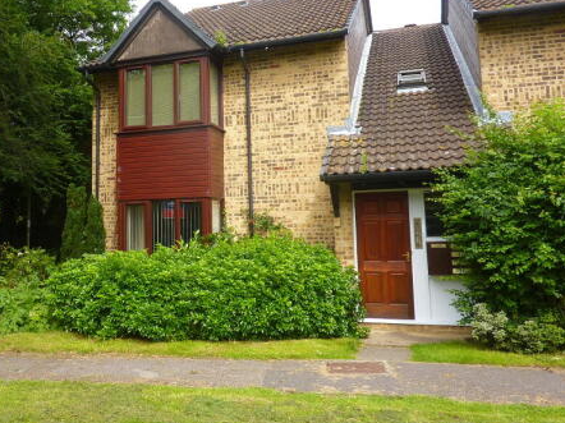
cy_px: 169
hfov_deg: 54.5
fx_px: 538
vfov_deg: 42.7
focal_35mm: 33
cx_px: 197
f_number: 4
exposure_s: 1/320
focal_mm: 4.1
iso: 100
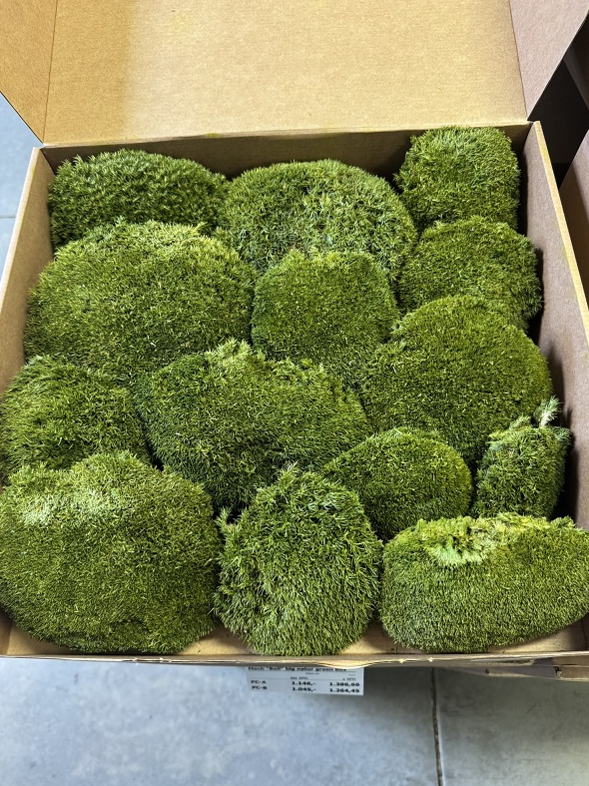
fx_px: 567
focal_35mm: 25
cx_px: 294
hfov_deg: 54.9
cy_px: 395
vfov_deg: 69.4
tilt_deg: -65.8
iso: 250
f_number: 1.78
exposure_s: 1/50
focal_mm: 6.76
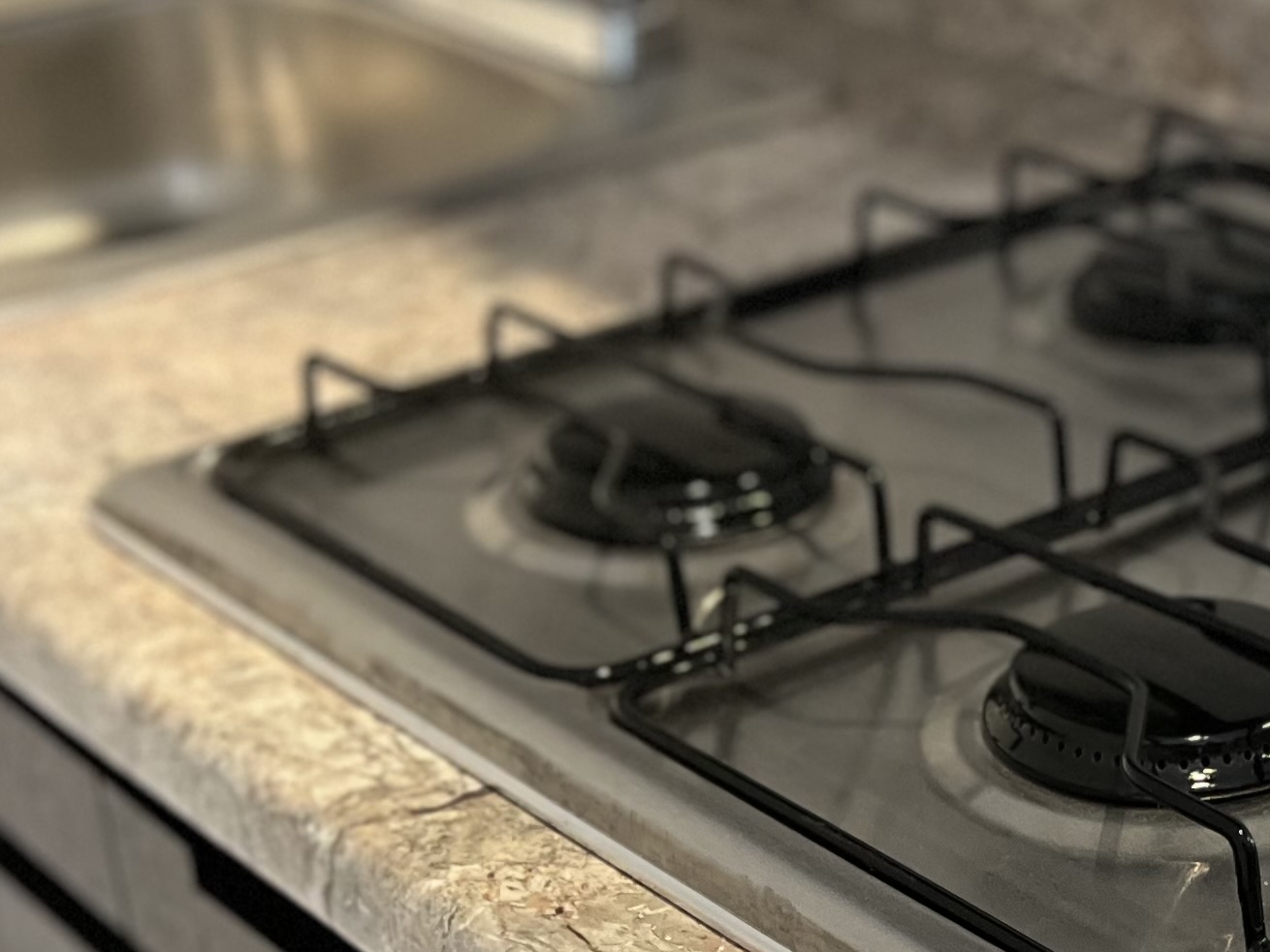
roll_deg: +2.2
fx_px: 2936
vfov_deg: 17.9
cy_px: 1015
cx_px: 946
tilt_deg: -32.8
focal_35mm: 80
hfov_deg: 24.2
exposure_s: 1/60
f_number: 1.5
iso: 250
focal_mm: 5.7
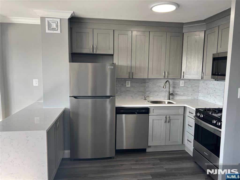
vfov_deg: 53.1
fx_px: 180
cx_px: 120
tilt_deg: -6.2
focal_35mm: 26
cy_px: 90
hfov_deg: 67.3
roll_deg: -1.0
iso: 40
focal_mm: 5.7
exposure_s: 1/121
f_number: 1.5
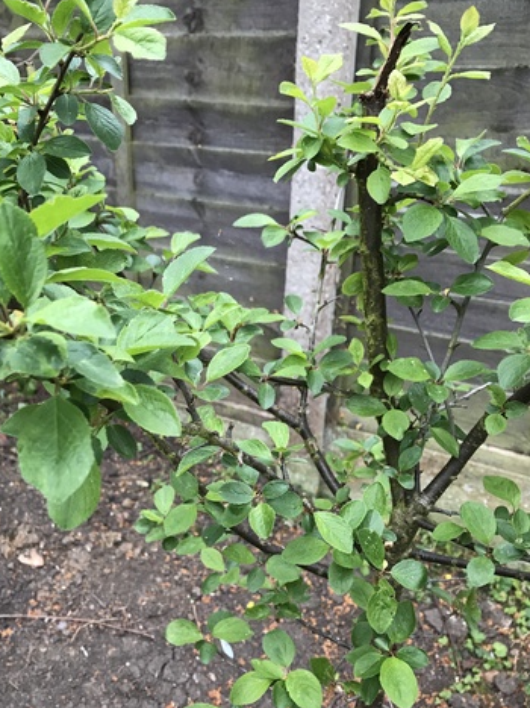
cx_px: 195
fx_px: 735
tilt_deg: -27.2
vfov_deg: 51.2
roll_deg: +1.1
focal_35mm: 36
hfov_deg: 39.4
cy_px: 397
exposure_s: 1/20
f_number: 1.8
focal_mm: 3.99
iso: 40
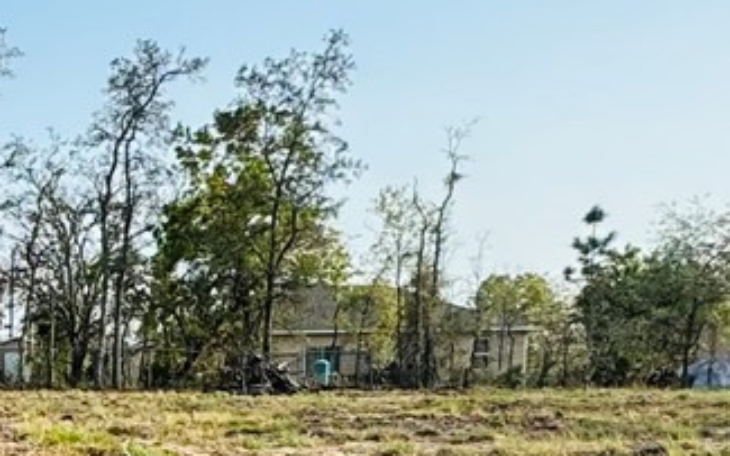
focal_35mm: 73
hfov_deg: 24.0
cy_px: 532
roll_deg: +0.9
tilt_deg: -5.6
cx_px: -274
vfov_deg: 17.1
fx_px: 1452
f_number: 2.2
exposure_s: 1/910
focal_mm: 2.22
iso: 50
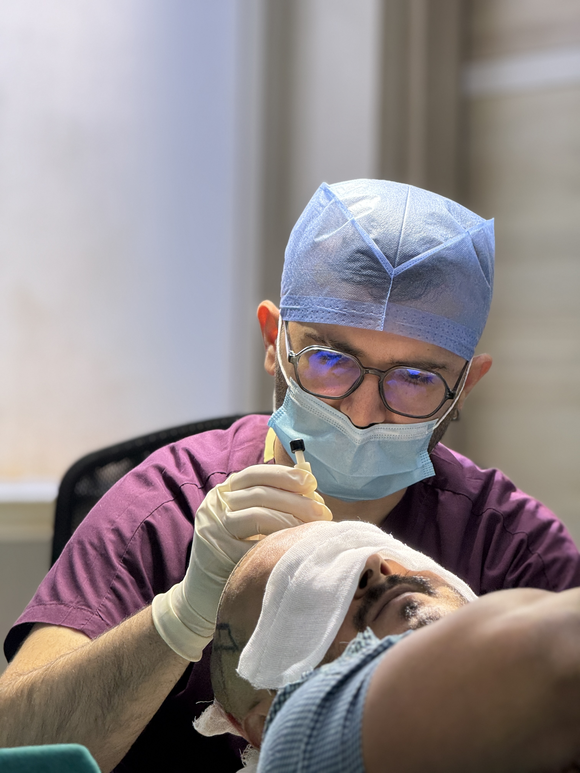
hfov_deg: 12.3
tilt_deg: -0.4
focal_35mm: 120
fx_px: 2681
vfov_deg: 16.4
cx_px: 290
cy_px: 386
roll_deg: -1.3
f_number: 2.8
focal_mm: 15.66
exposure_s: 1/100
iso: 125
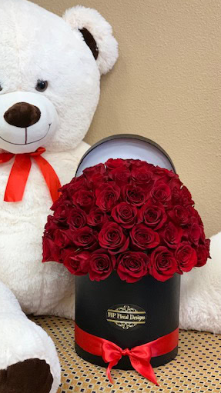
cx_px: 95
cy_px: 192
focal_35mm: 71
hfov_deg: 17.0
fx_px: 741
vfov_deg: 29.8
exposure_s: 1/60
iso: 400
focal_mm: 6
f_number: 2.4
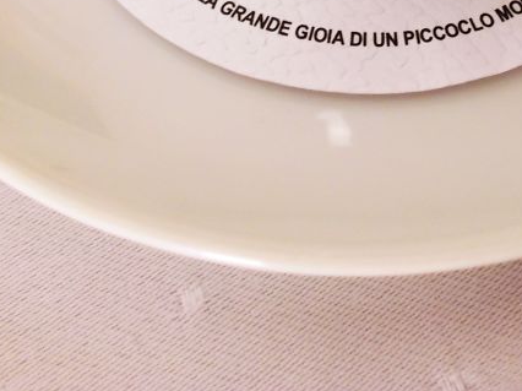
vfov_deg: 22.6
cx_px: 373
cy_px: -6
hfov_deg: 30.8
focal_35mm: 62
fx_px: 934
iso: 200
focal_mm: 5.3
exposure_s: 1/2.5
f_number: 3.4
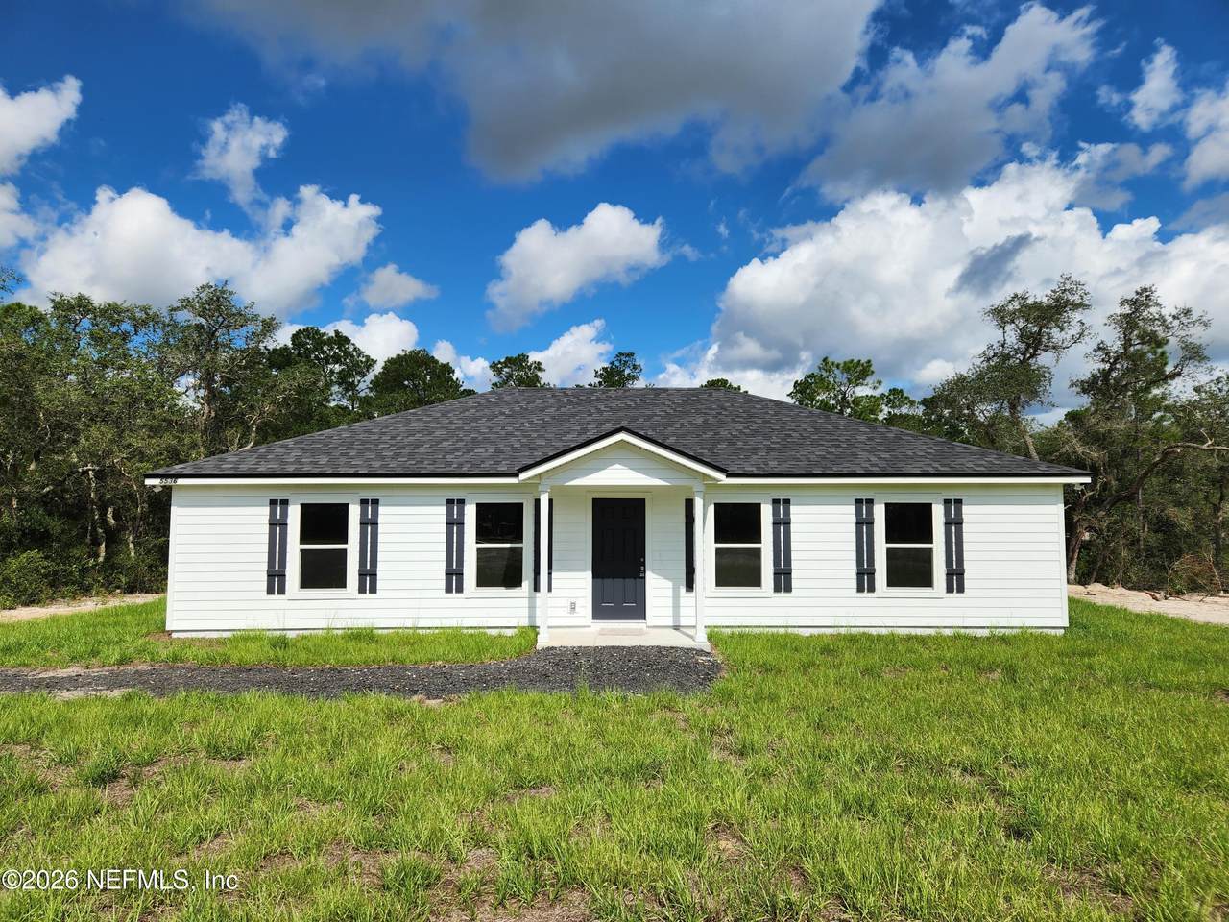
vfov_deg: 58.9
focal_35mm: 23
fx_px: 817
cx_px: 614
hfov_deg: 73.9
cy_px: 461
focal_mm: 5.4
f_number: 1.8
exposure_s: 1/3151
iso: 20
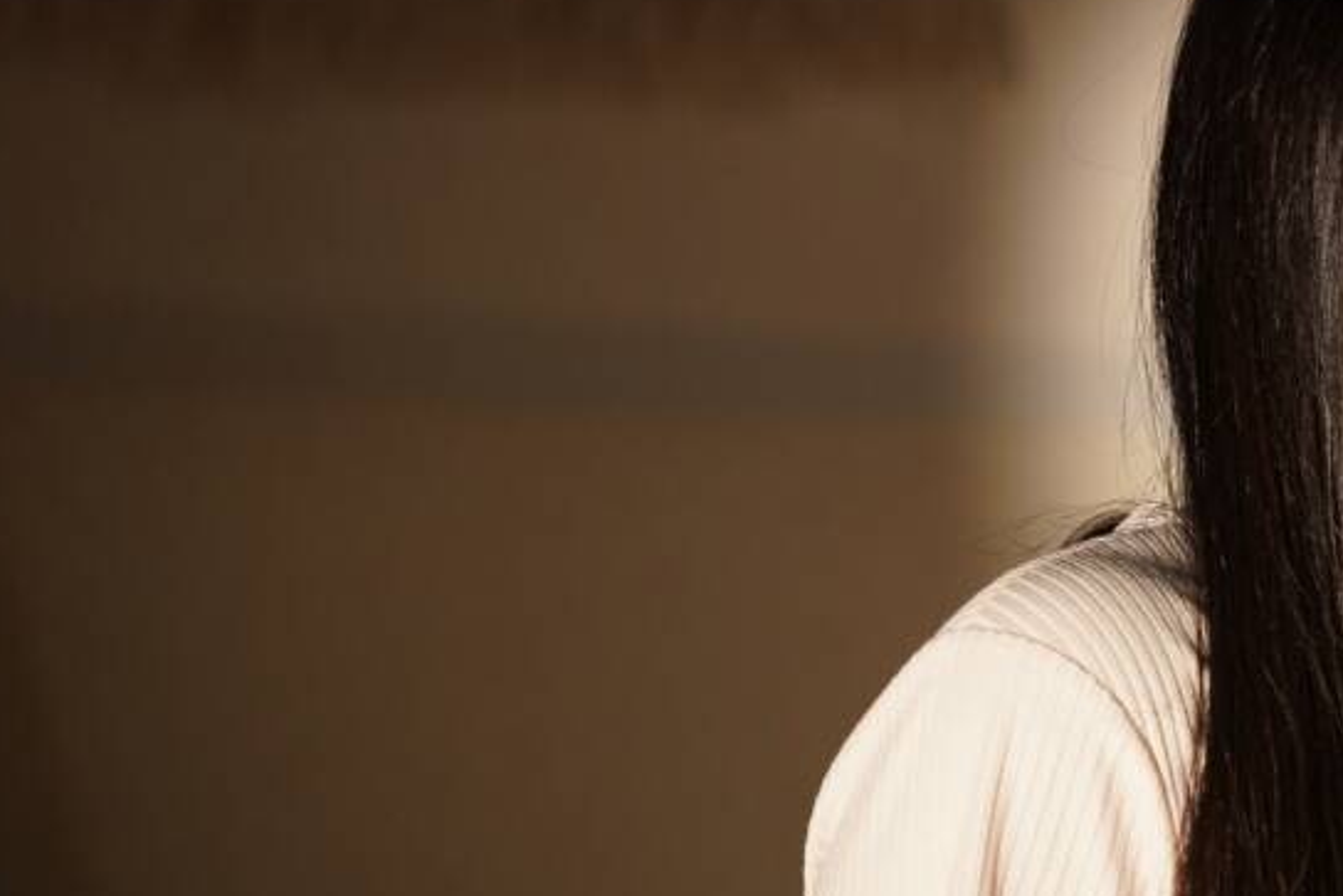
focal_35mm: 331
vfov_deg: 4.2
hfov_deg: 6.2
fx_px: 12351
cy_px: 388
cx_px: 1042
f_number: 3.2
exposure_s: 1/500
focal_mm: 200
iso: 3200
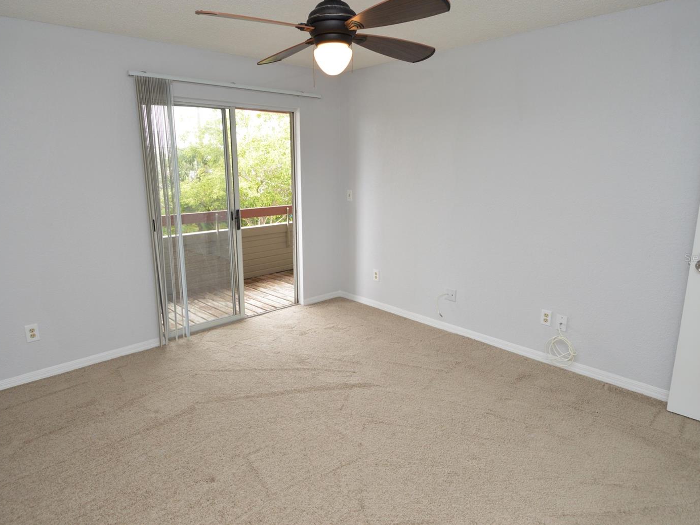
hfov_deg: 81.6
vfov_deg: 66.0
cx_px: 325
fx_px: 404
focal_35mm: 20
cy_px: 257
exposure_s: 1/80
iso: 400
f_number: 4.5
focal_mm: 12
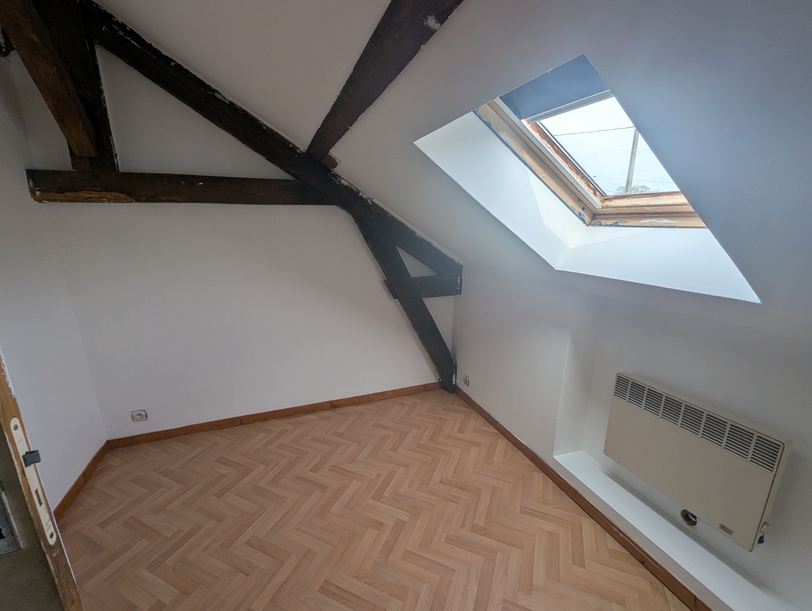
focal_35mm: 13
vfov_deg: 90.1
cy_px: 306
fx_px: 305
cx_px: 406
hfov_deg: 106.1
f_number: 2.2
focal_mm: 1.95
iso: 45
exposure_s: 1/243
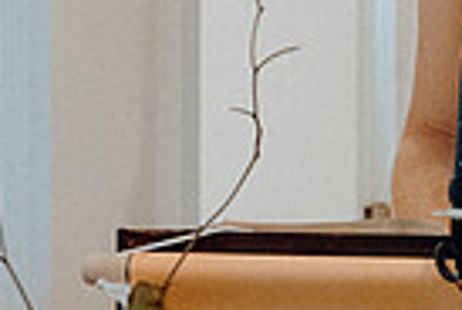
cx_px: 759
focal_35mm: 444
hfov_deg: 4.6
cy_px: -153
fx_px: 5710
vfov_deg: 3.1
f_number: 3.5
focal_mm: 70
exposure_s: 1/160
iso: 2500
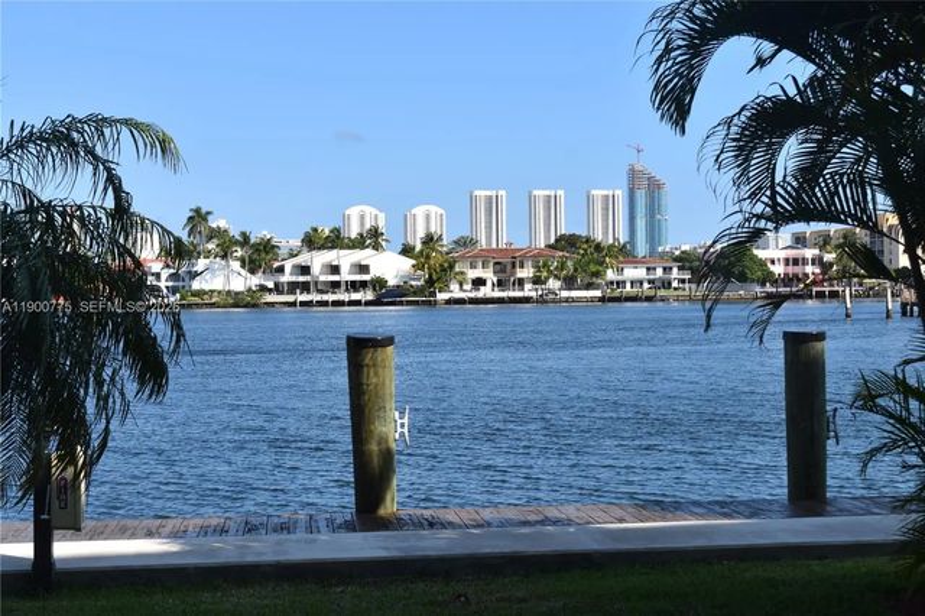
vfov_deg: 22.6
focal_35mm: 60
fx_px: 1541
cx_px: 462
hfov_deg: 33.4
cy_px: 308
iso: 100
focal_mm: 40
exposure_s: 1/320
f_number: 9
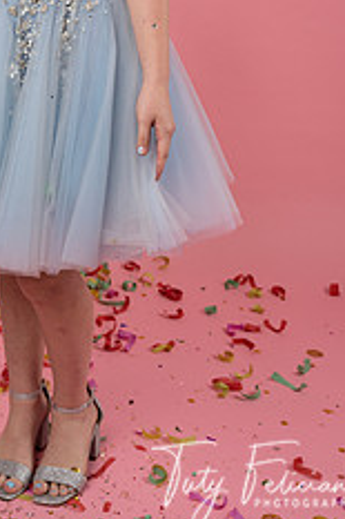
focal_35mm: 89
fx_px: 1281
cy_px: 53
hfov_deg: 15.2
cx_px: 58
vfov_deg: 22.3
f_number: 6.3
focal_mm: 46
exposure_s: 1/160
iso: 200
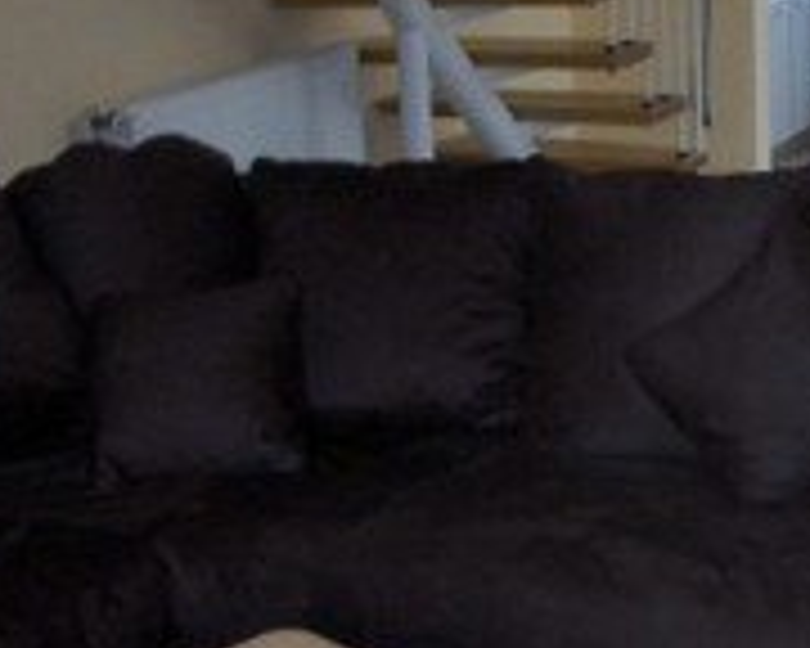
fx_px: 1822
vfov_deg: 20.1
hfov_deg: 24.3
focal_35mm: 76
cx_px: 734
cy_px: 261
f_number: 2.6
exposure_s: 1/60
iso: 100
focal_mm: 5.8
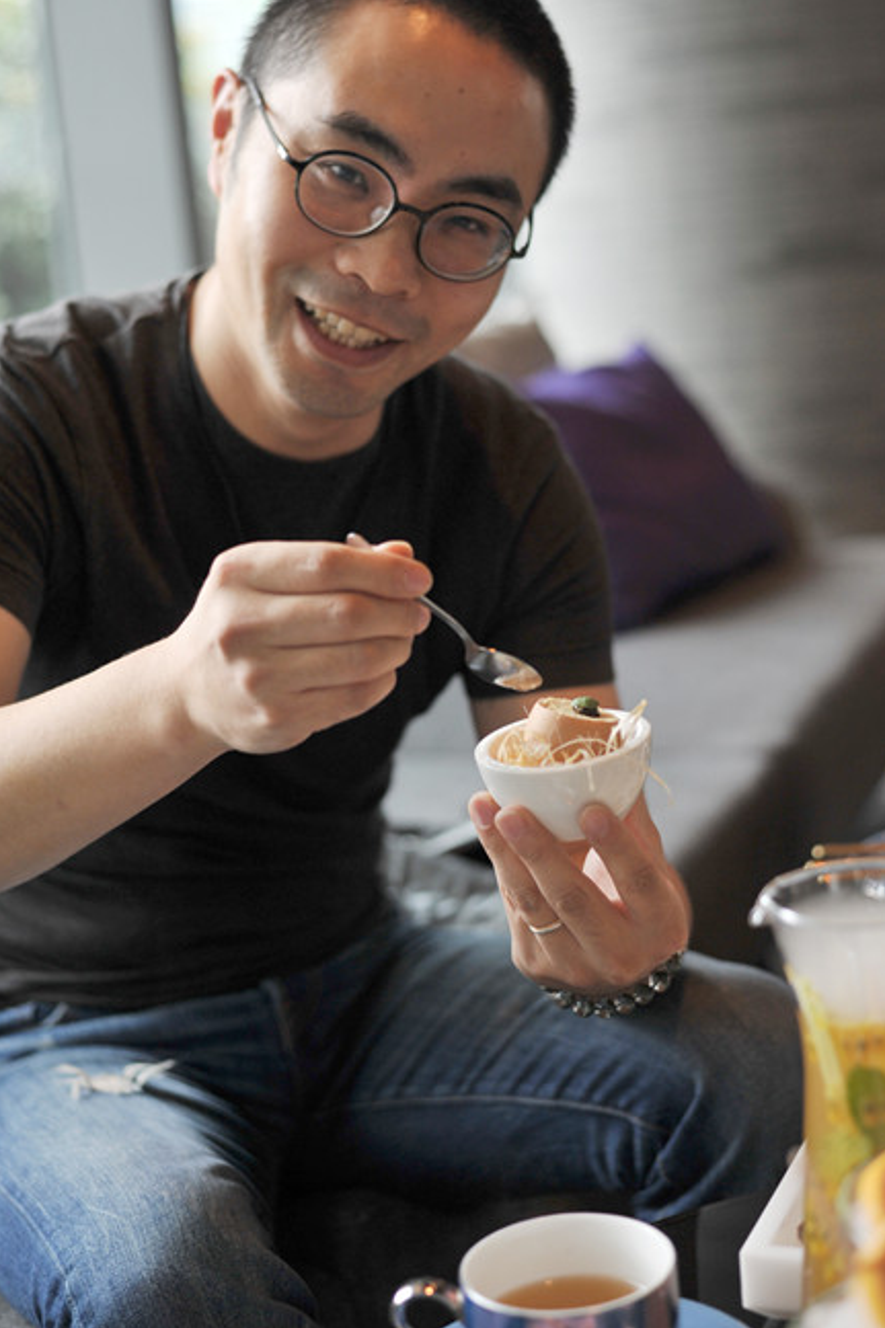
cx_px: 441
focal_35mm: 58
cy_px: 574
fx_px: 2140
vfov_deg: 34.4
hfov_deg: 23.4
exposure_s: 1/80
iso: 360
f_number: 2.5
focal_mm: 50
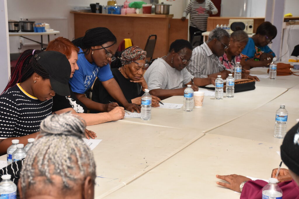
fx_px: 561
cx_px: 150
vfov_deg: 20.2
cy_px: 100
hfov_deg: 29.9
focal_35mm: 68
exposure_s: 1/60
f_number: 6.3
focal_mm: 45
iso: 1600
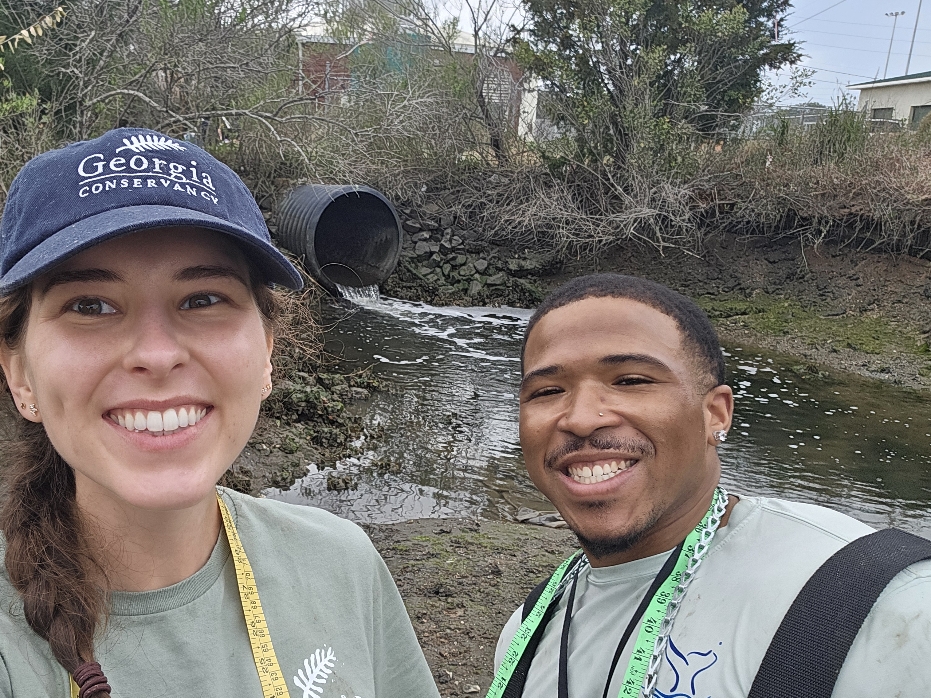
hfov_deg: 54.7
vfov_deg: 42.9
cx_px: 351
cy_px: 393
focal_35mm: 33
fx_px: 888
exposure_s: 1/181
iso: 25
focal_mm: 3.3
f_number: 2.2
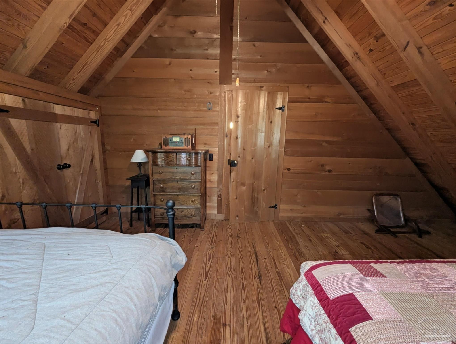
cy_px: 172
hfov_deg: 106.1
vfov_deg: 90.1
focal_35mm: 13
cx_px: 228
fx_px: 171
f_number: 2.2
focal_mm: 1.95
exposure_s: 1/24
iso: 931
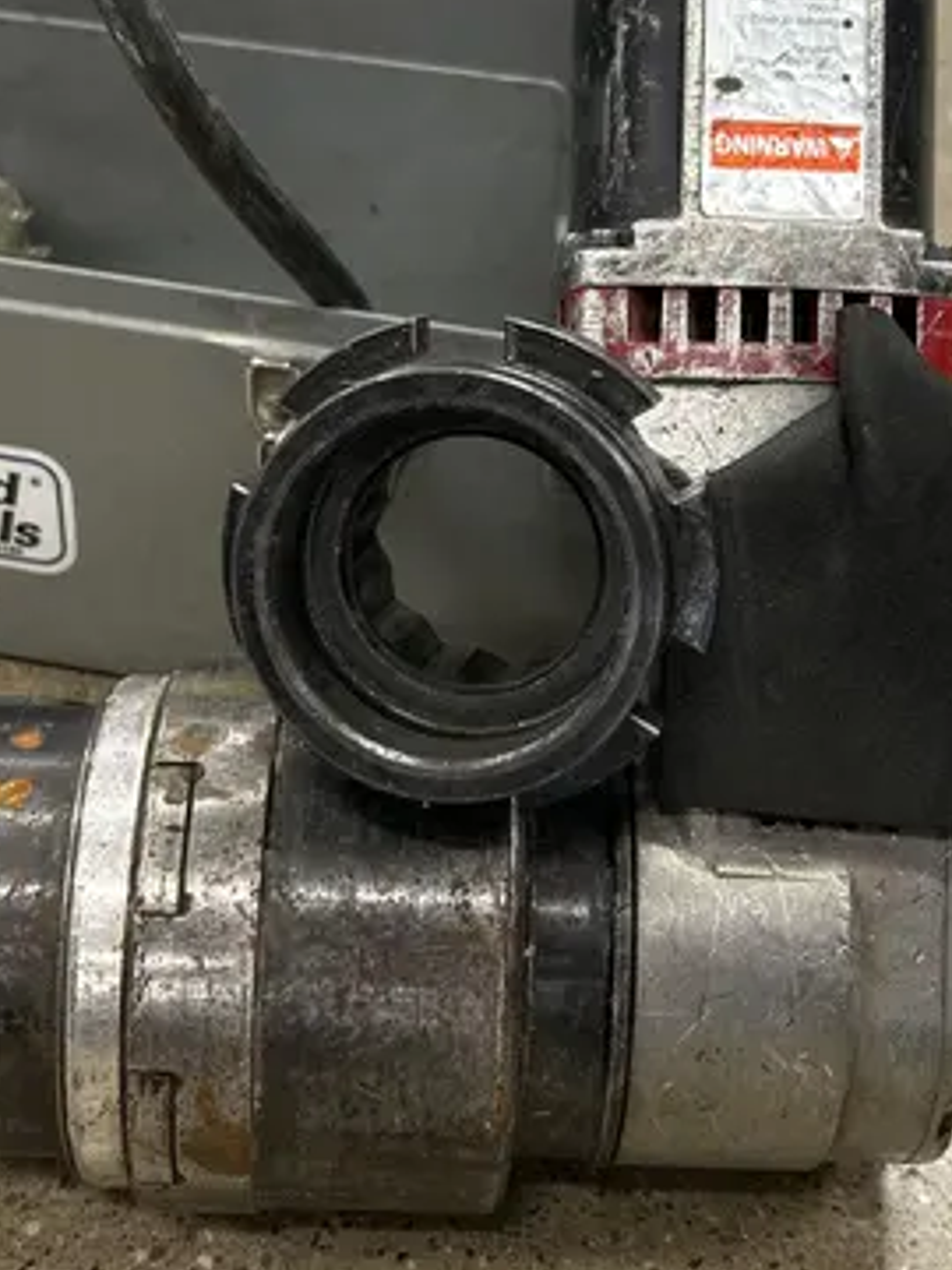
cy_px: 492
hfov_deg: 27.5
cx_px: 532
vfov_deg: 36.0
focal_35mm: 53
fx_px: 1943
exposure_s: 1/88
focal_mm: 5.7
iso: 125
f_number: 1.5
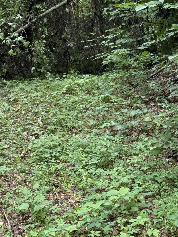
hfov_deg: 17.4
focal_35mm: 84
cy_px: 45
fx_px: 576
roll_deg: +2.9
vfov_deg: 22.9
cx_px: 30
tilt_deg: +0.6
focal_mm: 6.76
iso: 125
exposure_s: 1/60
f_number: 1.78
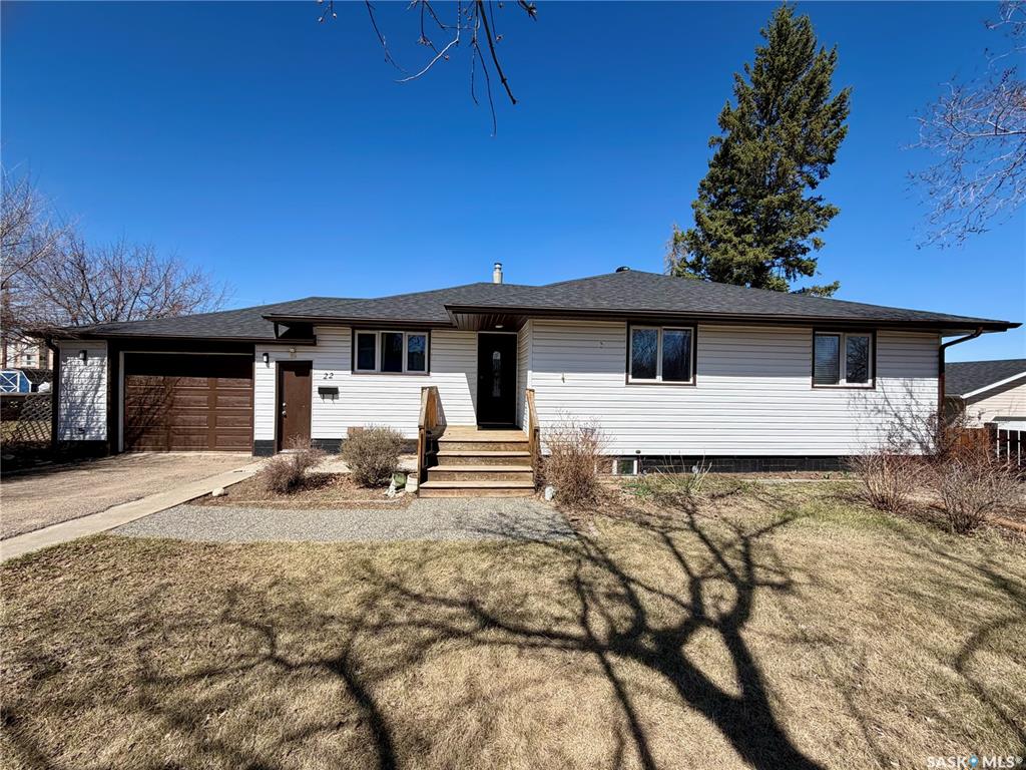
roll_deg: -0.7
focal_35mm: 14
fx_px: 415
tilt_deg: +0.4
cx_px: 513
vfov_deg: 85.7
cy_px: 385
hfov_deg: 102.1
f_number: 2.2
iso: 20
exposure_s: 1/820
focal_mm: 2.22
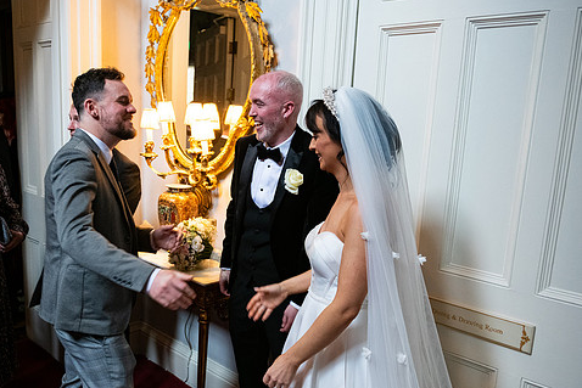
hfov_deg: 55.3
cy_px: 223
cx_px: 230
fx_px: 550
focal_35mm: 34
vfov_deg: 38.8
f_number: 3.5
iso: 1600
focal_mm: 28
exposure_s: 1/160
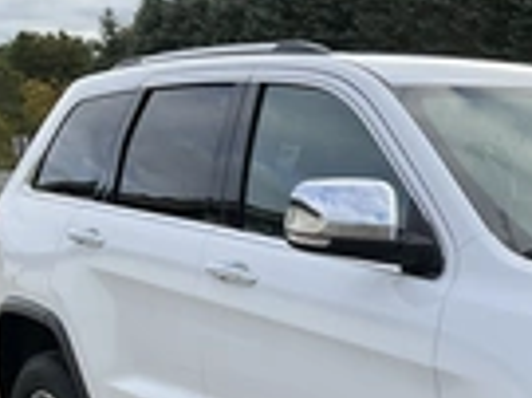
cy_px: 469
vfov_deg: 16.5
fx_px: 1321
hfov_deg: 20.9
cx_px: 670
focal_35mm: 86
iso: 25
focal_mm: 3
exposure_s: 1/691
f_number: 1.8
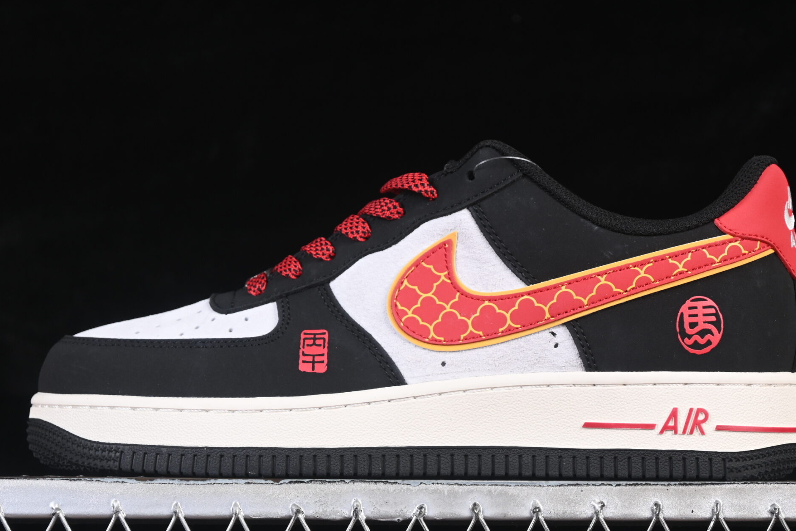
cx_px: 428
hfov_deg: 20.0
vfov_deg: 13.4
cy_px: 254
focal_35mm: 102
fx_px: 2255
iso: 160
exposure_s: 1/60
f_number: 6.3
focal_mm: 50
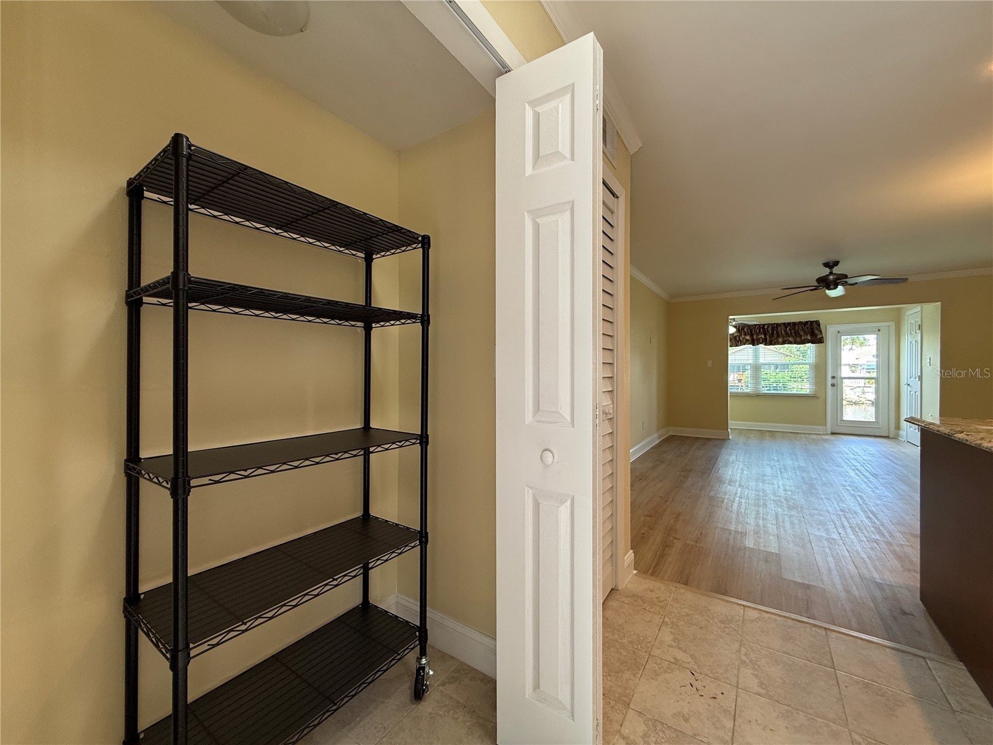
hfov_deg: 102.1
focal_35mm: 14
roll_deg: -0.5
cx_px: 496
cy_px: 372
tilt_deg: -0.7
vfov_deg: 85.7
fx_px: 402
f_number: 2.2
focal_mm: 2.22
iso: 160
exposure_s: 1/120
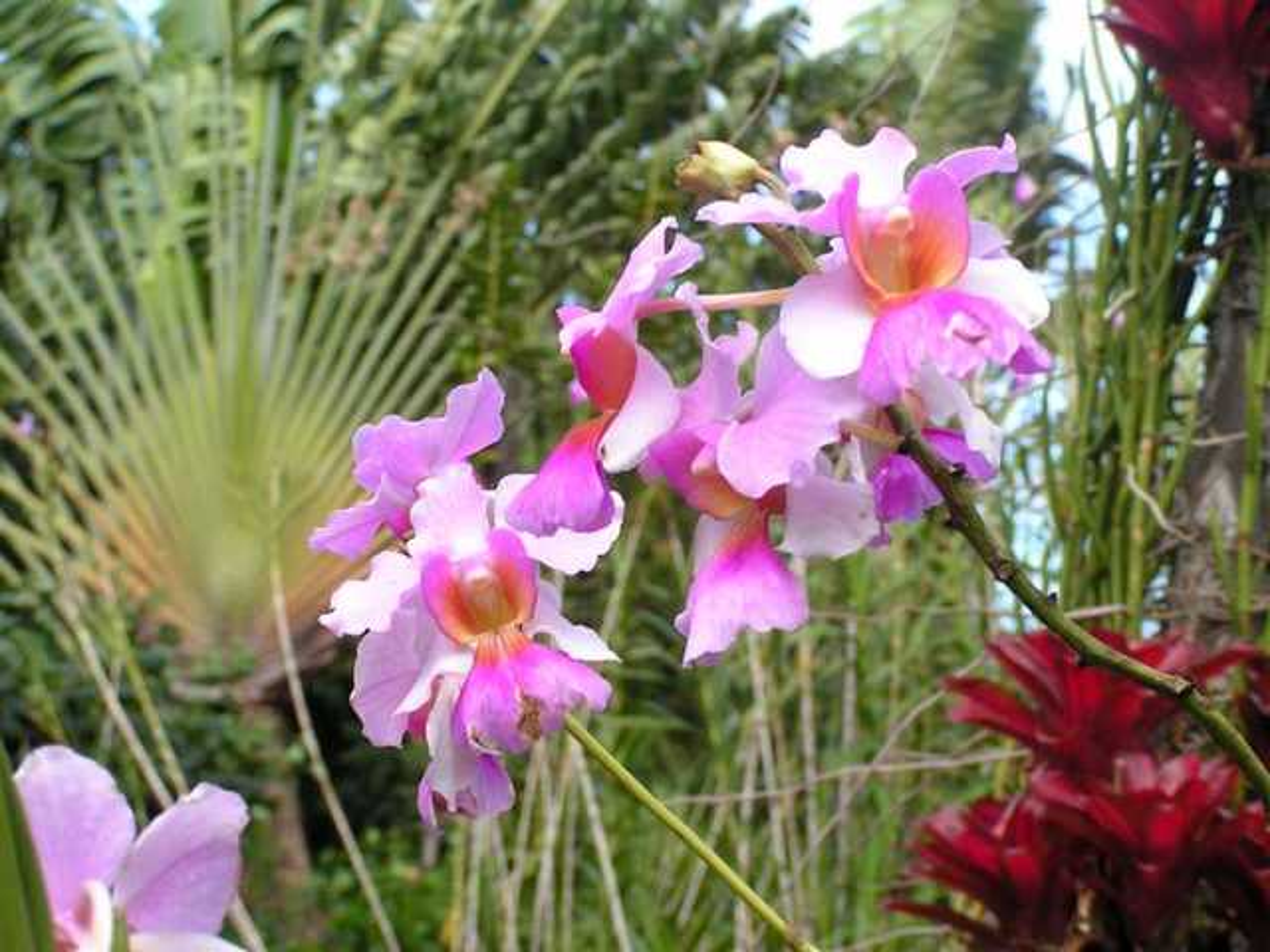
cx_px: 635
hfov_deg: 21.5
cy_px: 476
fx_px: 3339
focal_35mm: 91
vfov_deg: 16.2
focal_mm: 13.9
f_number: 5
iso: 50
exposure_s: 1/200
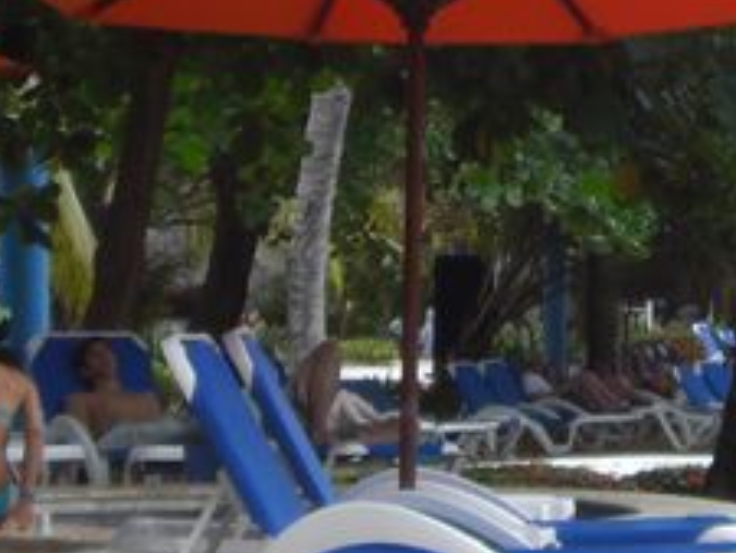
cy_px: -79
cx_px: 635
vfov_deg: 8.5
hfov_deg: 11.4
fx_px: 3680
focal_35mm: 173
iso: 64
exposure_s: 1/160
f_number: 2.7
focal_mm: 6.2
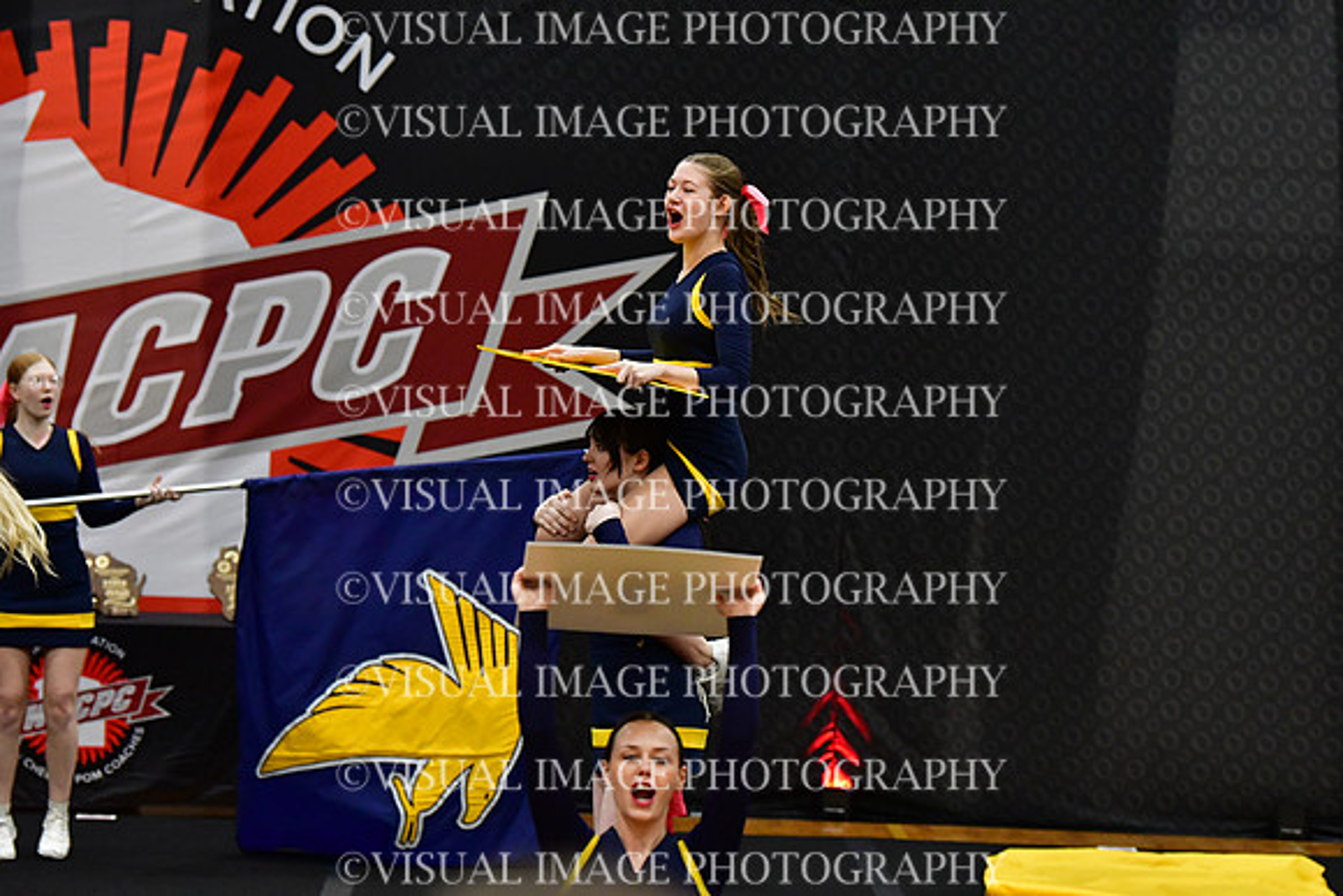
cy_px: 448
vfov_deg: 7.6
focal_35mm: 180
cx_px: 672
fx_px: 6716
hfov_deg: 11.4
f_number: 4
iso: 4000
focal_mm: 120
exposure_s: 1/500
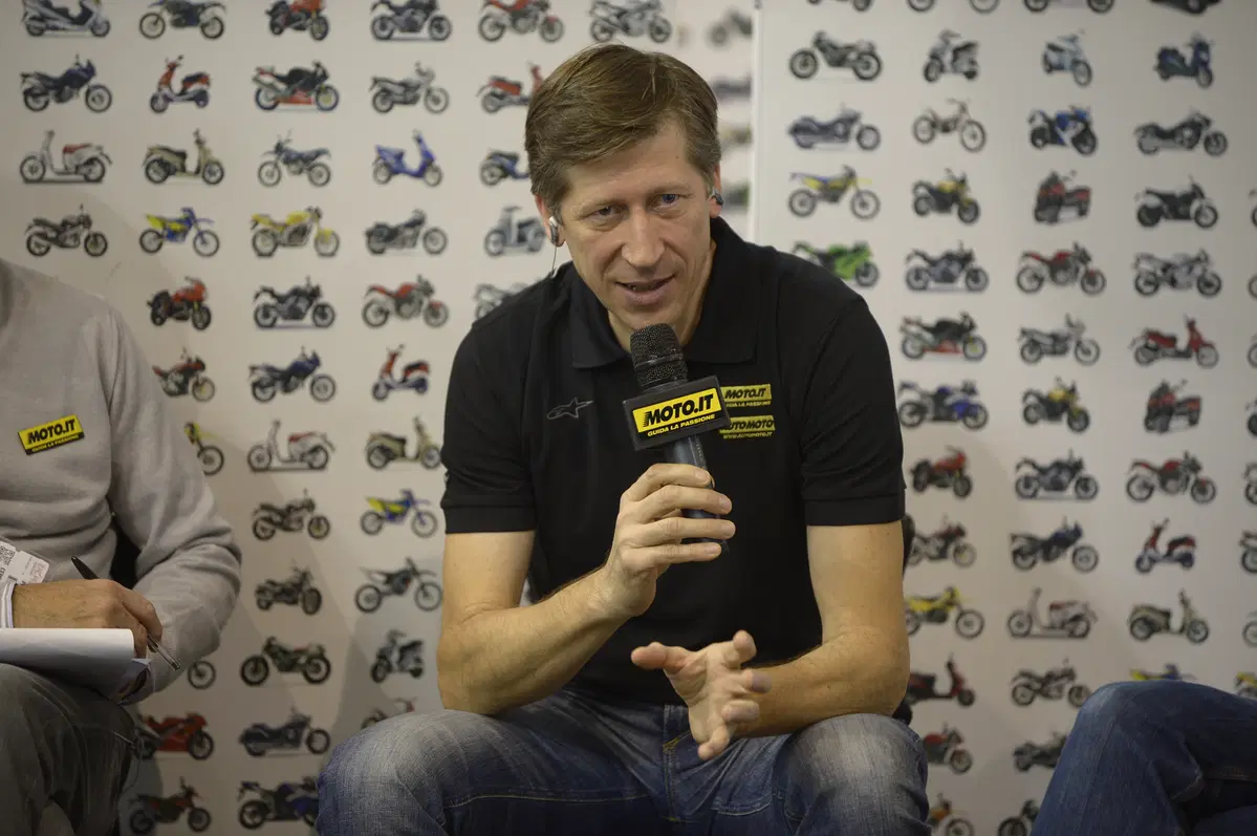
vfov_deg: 8.3
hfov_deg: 12.5
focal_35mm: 165
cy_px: 418
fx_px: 5756
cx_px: 628
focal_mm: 165
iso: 1250
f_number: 3.5
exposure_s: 1/160
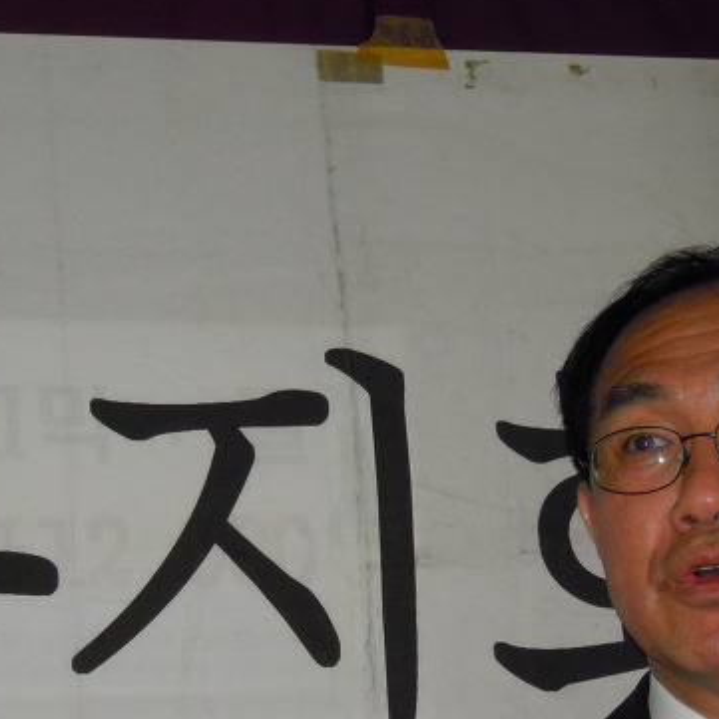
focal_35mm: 125
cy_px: 627
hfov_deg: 14.0
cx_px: 310
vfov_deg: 13.8
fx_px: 2937
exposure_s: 1/40
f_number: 3.7
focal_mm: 9.6
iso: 250
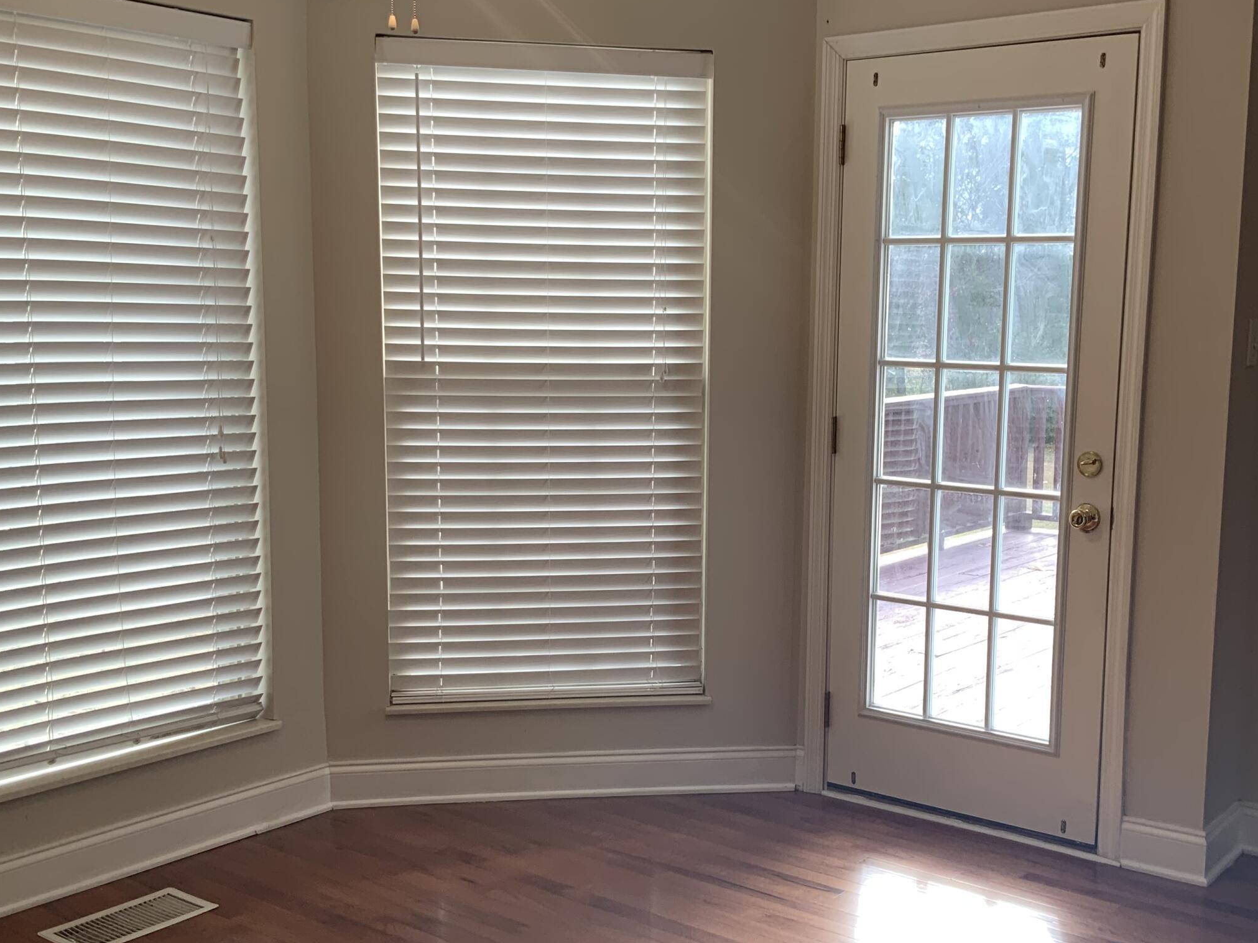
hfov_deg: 43.7
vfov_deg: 33.6
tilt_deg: -6.6
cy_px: 523
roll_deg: -0.7
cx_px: 721
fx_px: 1563
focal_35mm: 43
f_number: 1.8
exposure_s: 1/120
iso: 20
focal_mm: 3
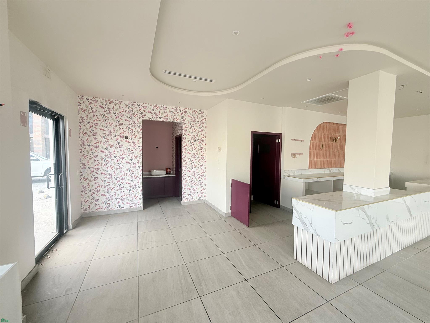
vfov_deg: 85.7
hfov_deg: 102.1
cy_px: 162
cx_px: 215
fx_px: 174
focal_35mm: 14
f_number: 2.2
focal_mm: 2.22
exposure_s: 1/99
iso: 50
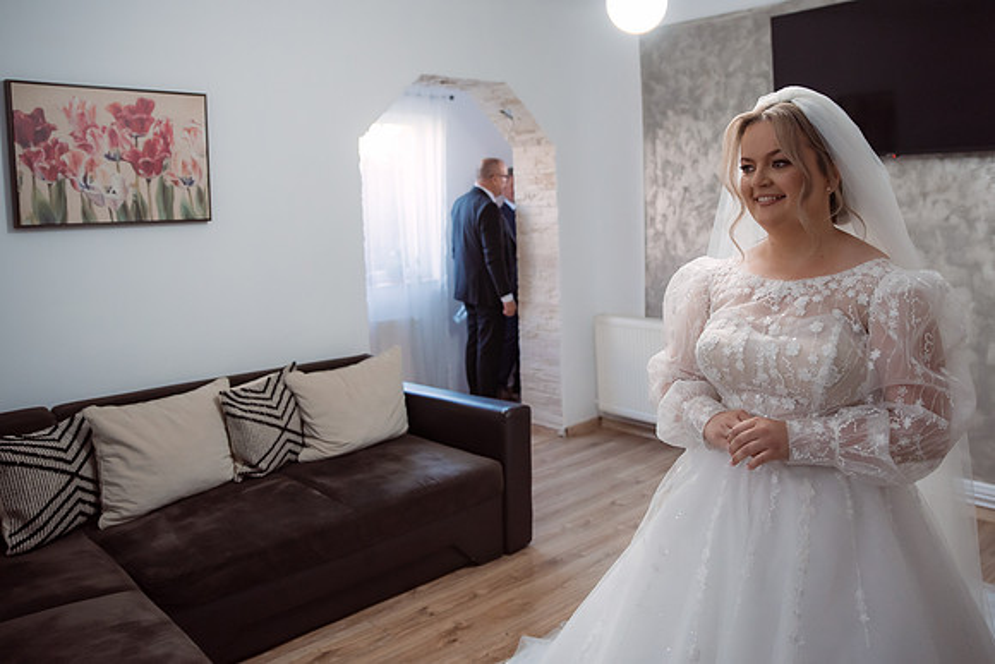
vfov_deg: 43.3
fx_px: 834
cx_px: 558
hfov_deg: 61.4
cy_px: 282
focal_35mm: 30
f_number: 2.8
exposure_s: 1/200
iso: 1600
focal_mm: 26
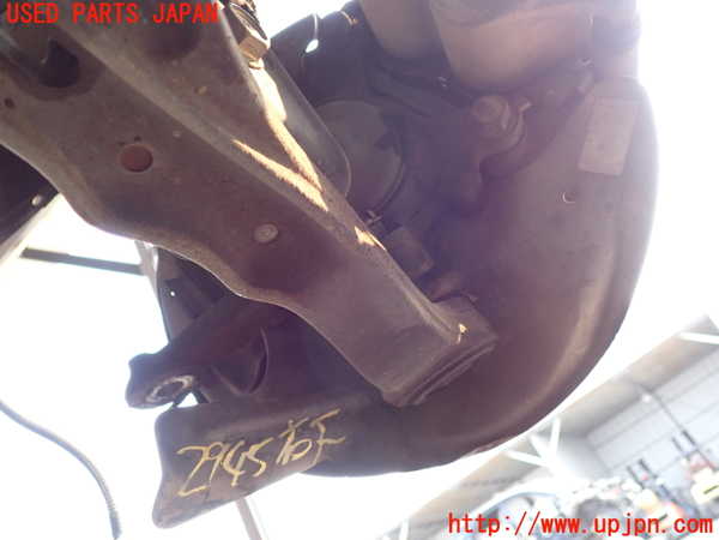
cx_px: 360
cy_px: 270
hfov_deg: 60.0
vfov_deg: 46.8
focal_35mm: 30
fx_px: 623
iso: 250
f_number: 2.3
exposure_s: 1/125
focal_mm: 5.4
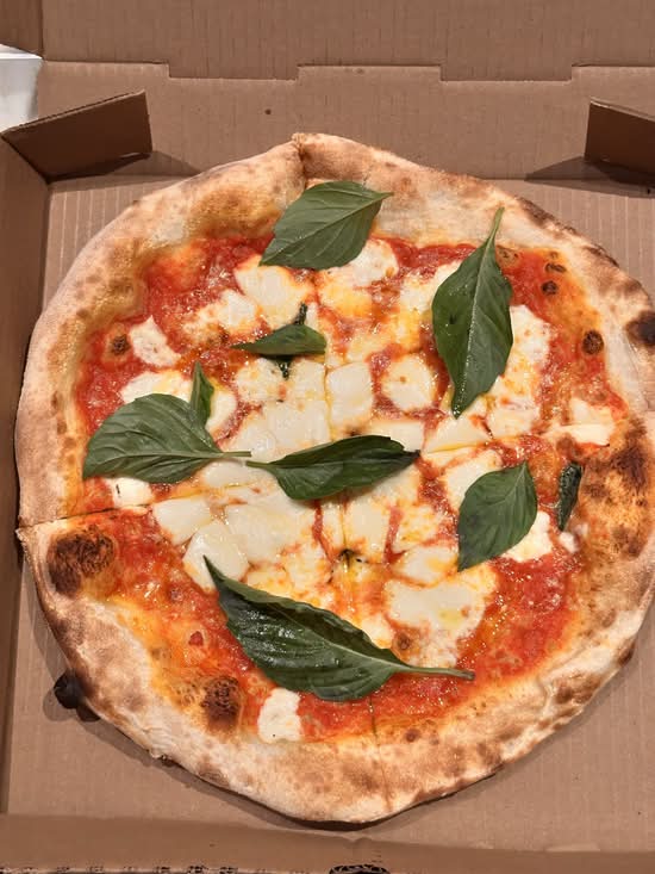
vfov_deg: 39.7
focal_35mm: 48
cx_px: 328
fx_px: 1211
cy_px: 437
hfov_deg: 30.3
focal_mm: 6.86
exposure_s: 1/60
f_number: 1.78
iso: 125
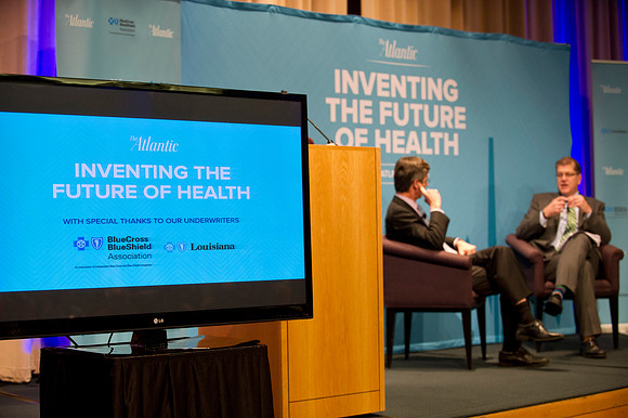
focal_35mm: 70
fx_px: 1220
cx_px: 314
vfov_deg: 19.4
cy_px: 209
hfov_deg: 28.9
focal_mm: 70
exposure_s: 1/200
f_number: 3.2
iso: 2500
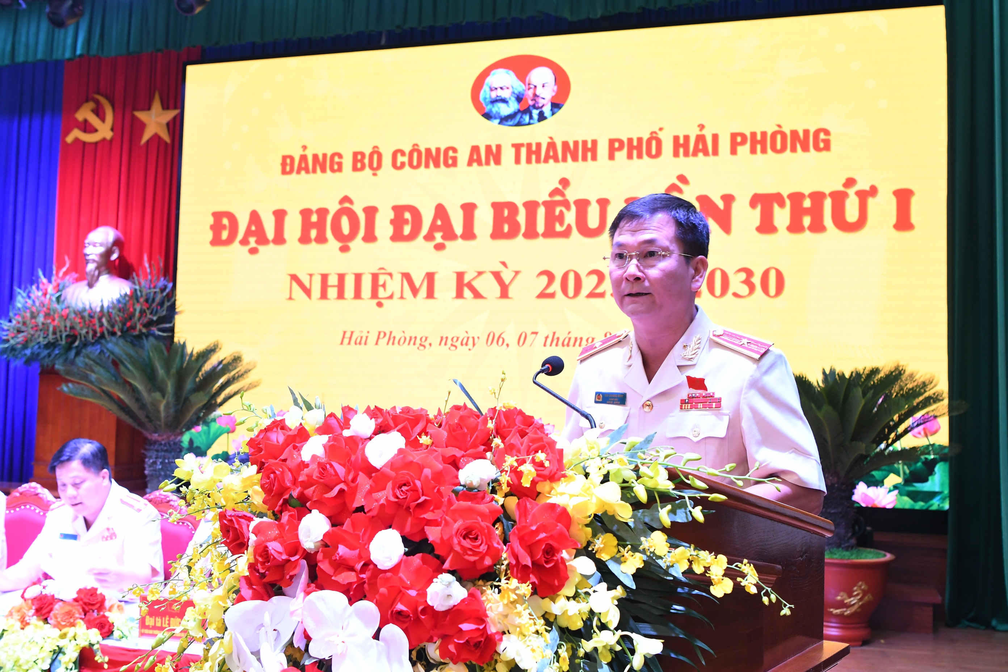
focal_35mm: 36
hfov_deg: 53.1
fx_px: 1008
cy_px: 336
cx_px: 504
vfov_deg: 36.9
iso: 1600
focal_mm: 24
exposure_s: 1/80
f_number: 5.6
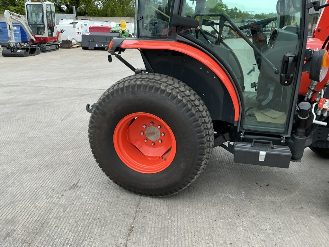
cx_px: 164
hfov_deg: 63.4
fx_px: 266
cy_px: 124
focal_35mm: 28
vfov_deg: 49.7
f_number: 1.8
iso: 25
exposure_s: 1/247
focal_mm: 3
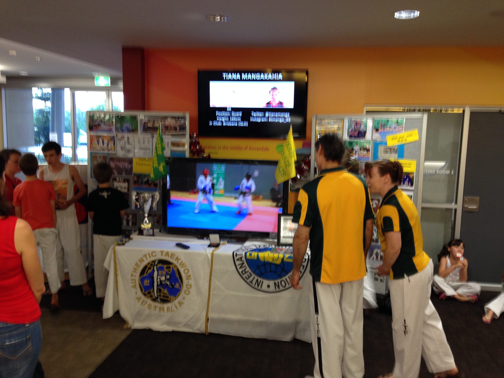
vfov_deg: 42.9
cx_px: 252
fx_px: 480
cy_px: 189
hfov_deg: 55.4
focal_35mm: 33
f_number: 2.4
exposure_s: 1/20
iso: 125
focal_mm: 4.12
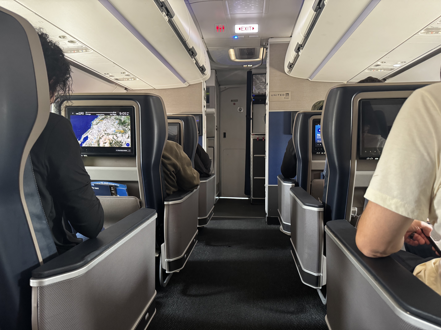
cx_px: 220
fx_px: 306
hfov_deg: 71.6
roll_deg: -0.9
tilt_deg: -3.8
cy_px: 165
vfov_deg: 56.8
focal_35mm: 24
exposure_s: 1/59
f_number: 1.78
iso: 640
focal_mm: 6.76
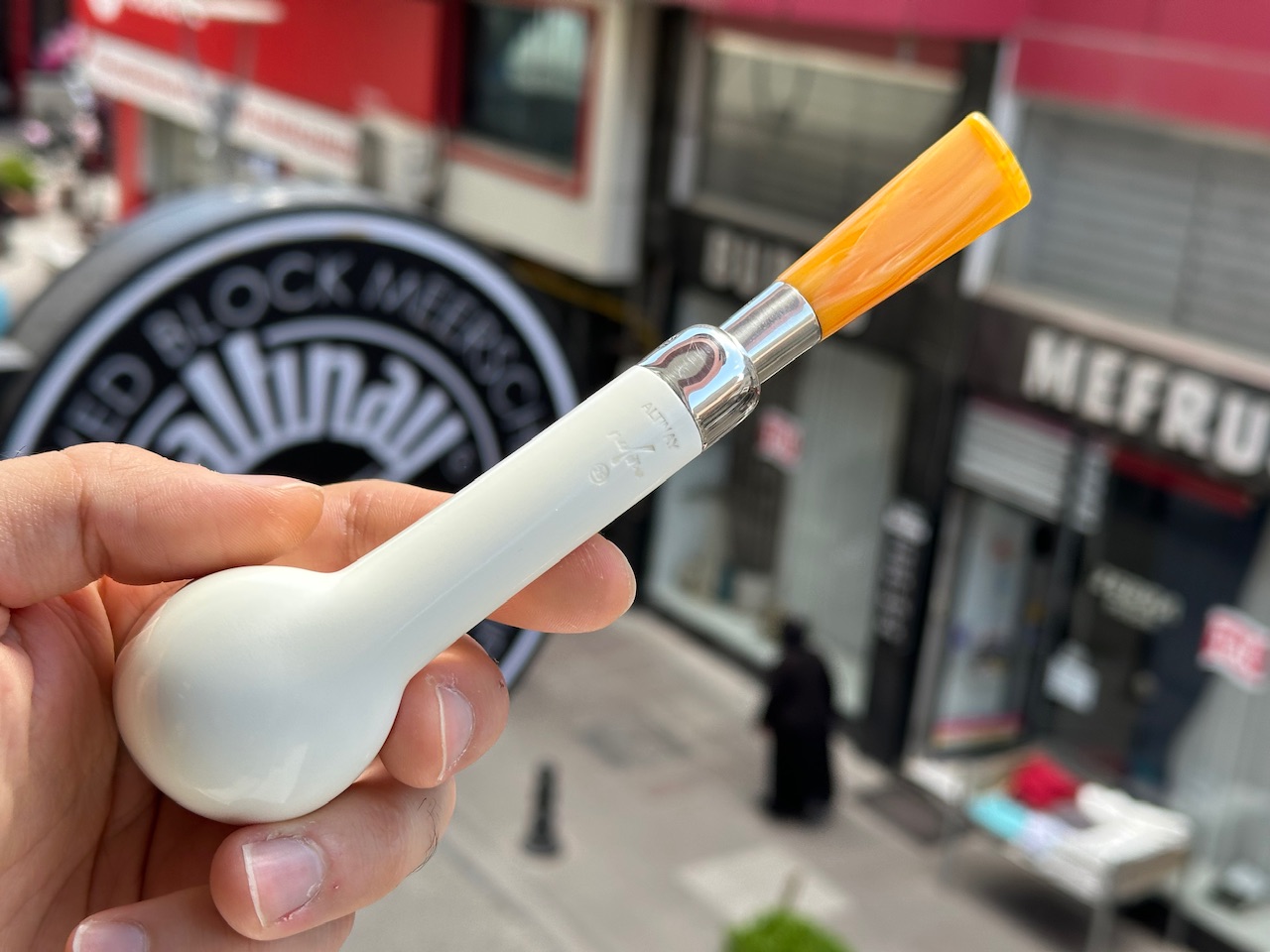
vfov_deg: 30.3
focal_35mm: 48
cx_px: 635
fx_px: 1761
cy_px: 476
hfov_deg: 39.7
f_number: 1.78
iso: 64
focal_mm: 6.86
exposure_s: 1/615
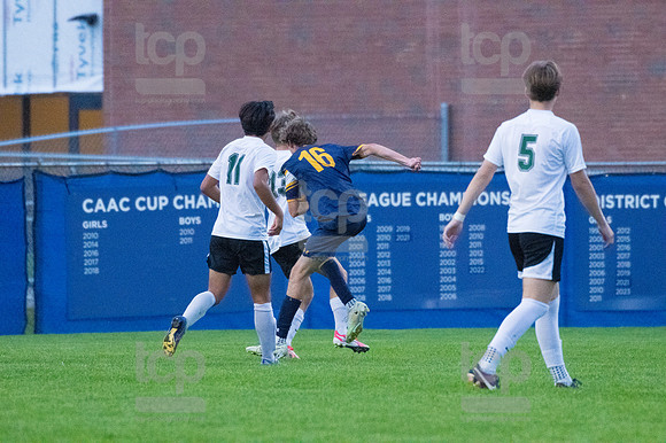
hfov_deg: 3.8
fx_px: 9984
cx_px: 333
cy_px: 222
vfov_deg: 2.5
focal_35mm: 540
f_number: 5.6
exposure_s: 1/2000
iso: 6400
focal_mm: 360
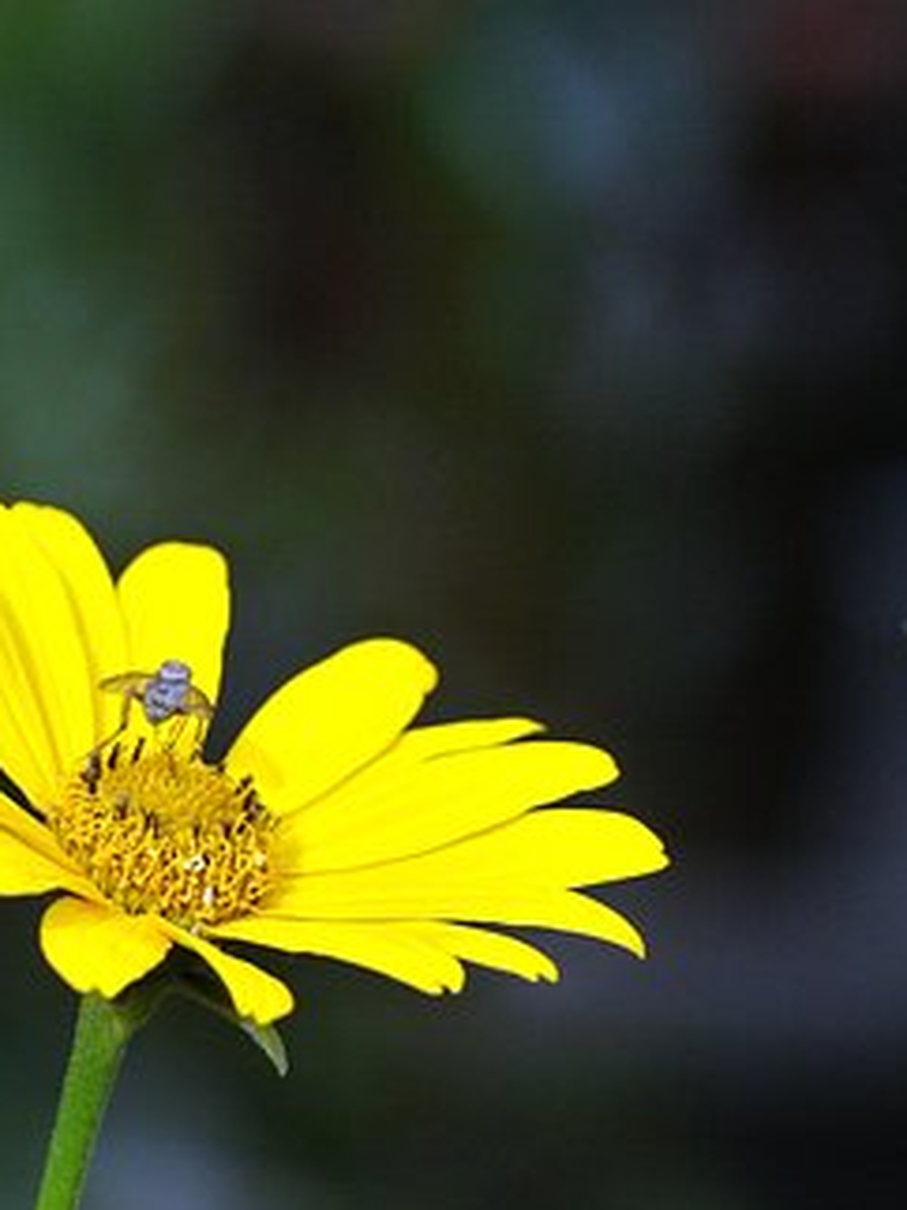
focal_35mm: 476
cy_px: 809
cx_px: 266
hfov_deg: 3.1
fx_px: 16640
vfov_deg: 4.2
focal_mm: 150
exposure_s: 1/500
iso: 160
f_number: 5.6
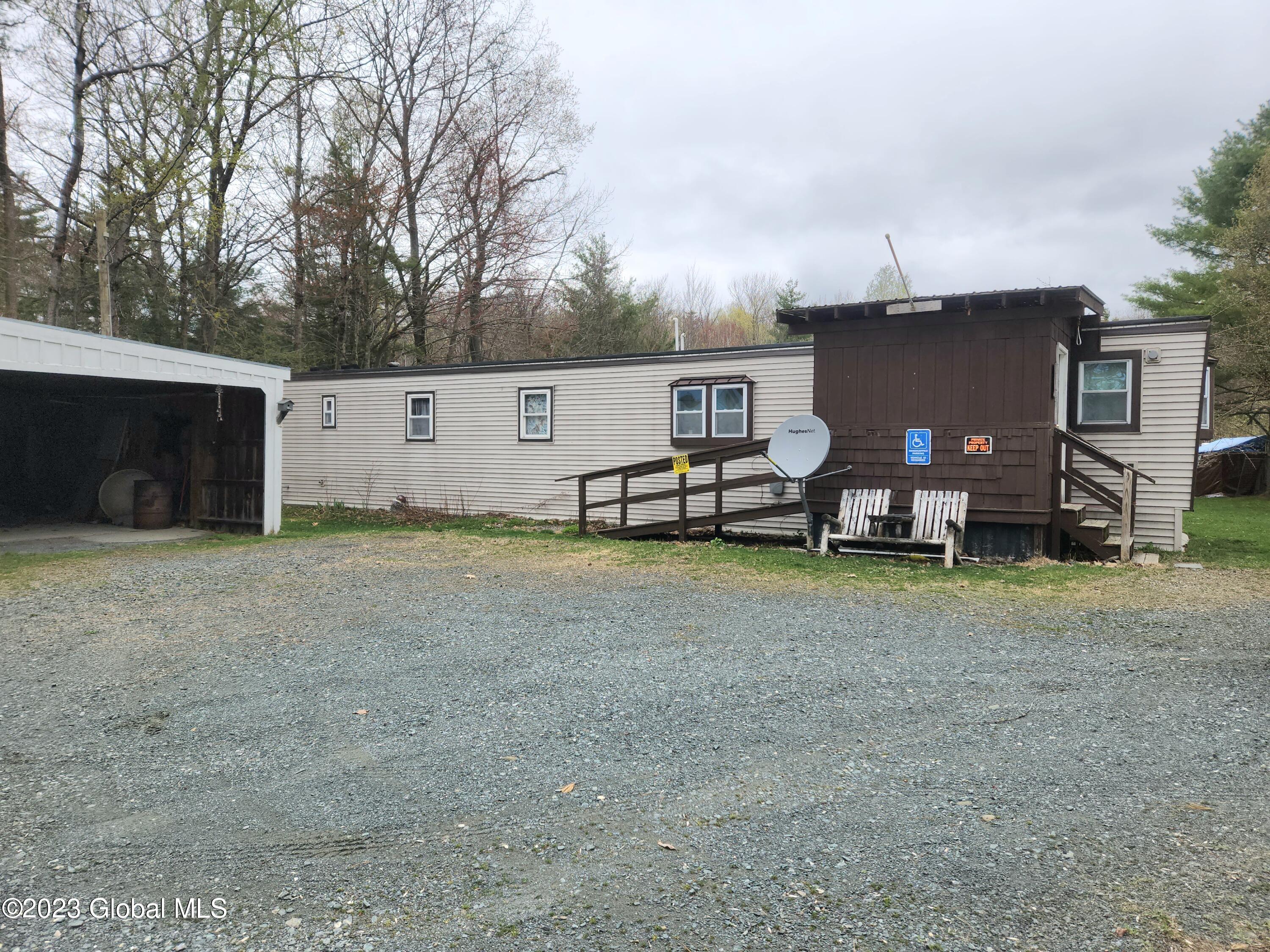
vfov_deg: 58.9
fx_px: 844
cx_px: 635
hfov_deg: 73.9
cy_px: 476
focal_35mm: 23
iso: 20
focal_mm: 5.4
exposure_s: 1/1429
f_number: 1.8
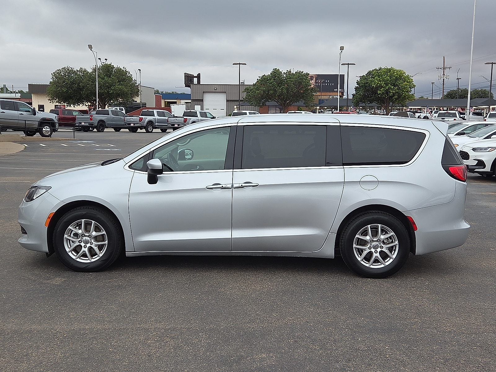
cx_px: 248
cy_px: 186
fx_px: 602
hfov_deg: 44.8
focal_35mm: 42
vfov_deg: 34.3
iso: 28
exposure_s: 1/119
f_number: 1.8
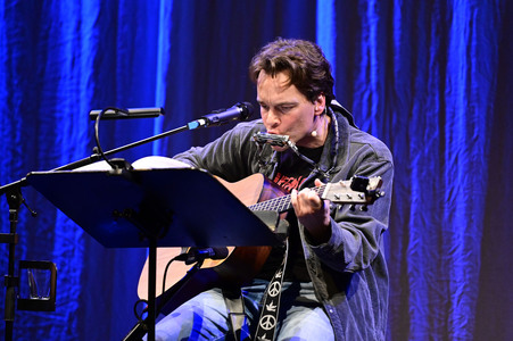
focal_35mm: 200
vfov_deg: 6.9
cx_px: 256
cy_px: 170
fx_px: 2848
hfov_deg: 10.3
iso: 6400
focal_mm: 200
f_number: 2.8
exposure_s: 1/320
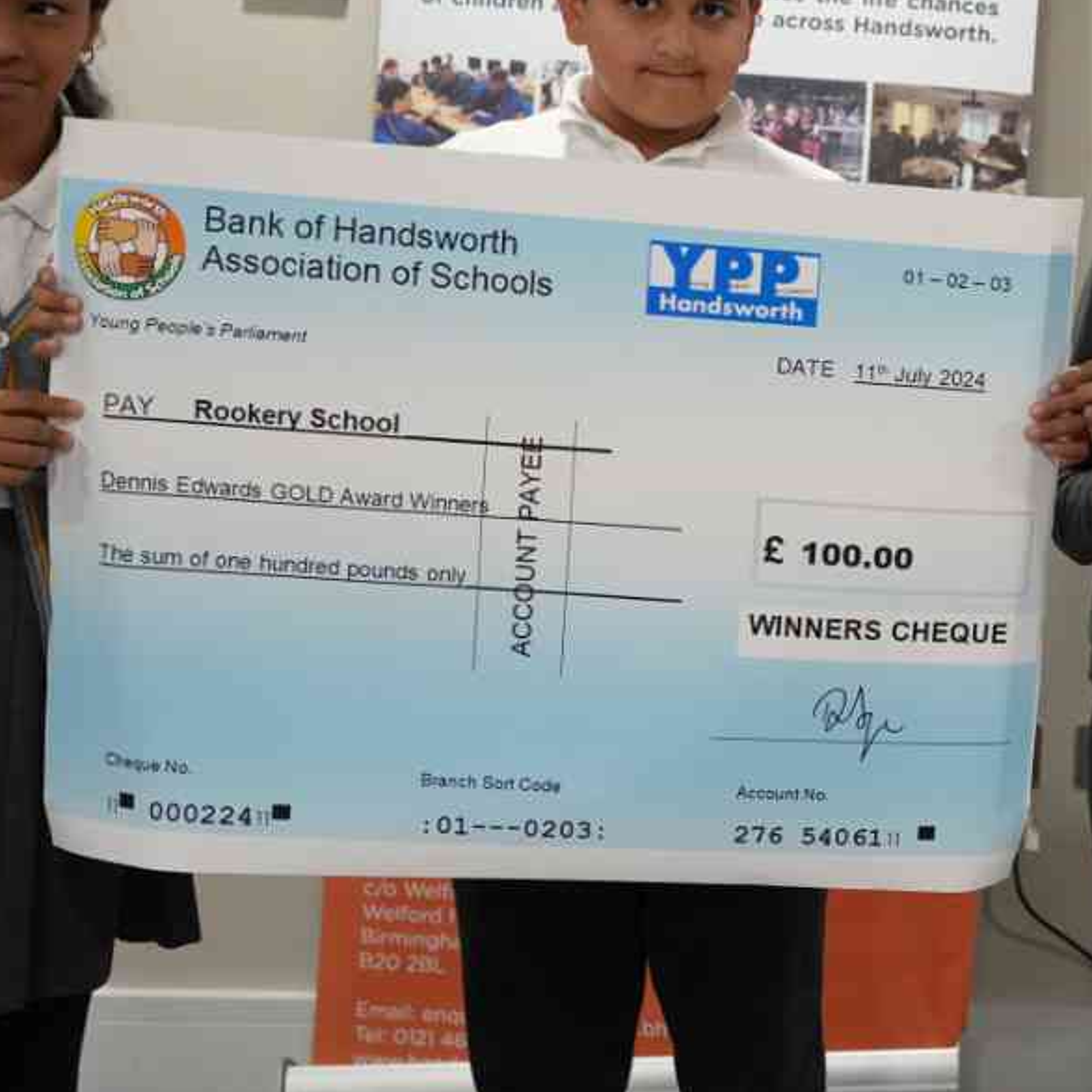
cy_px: 500
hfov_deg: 20.5
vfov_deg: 21.4
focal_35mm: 81
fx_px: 2891
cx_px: 1170
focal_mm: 35
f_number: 4
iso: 3200
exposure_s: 1/160
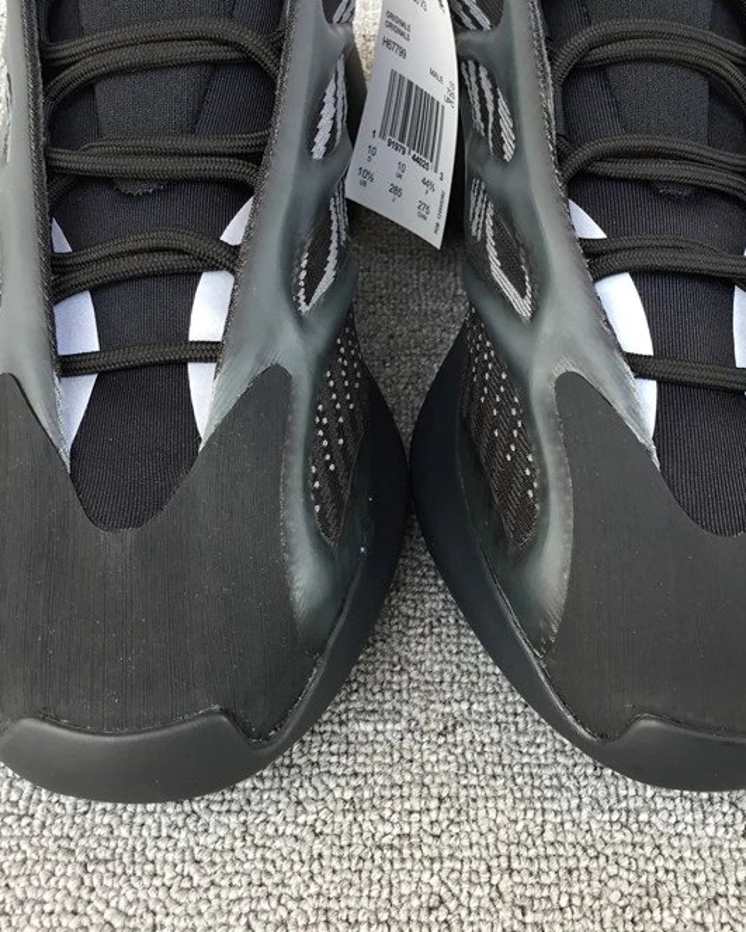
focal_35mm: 41
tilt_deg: -46.7
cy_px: 468
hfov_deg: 36.4
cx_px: 417
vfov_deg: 44.8
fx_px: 1132
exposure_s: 1/100
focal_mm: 3.3
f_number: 2.4
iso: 40
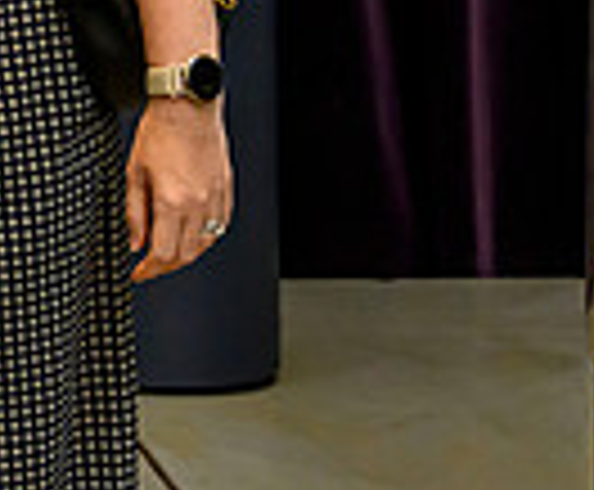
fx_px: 3703
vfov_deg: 7.3
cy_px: -412
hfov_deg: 8.6
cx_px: -625
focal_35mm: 208
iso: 4000
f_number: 3.5
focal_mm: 42
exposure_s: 1/320
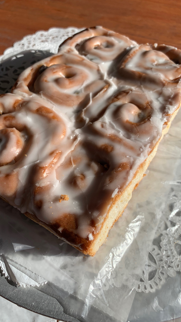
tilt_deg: -51.5
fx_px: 247
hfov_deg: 40.1
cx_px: 78
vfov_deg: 66.1
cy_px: 159
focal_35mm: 29
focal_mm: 4.25
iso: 25
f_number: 1.8
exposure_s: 1/2915
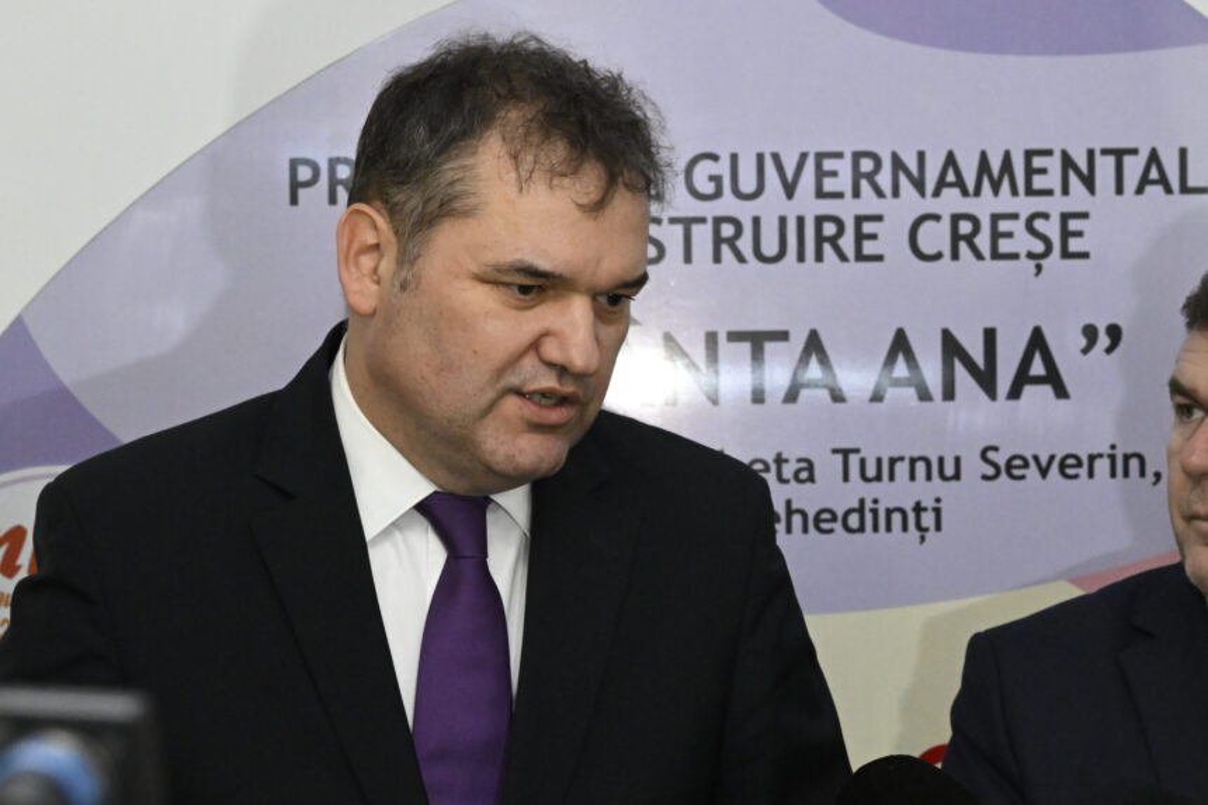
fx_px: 3522
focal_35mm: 105
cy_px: 402
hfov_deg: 19.5
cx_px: 604
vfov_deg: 13.0
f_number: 9
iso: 9000
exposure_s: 1/250
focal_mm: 70
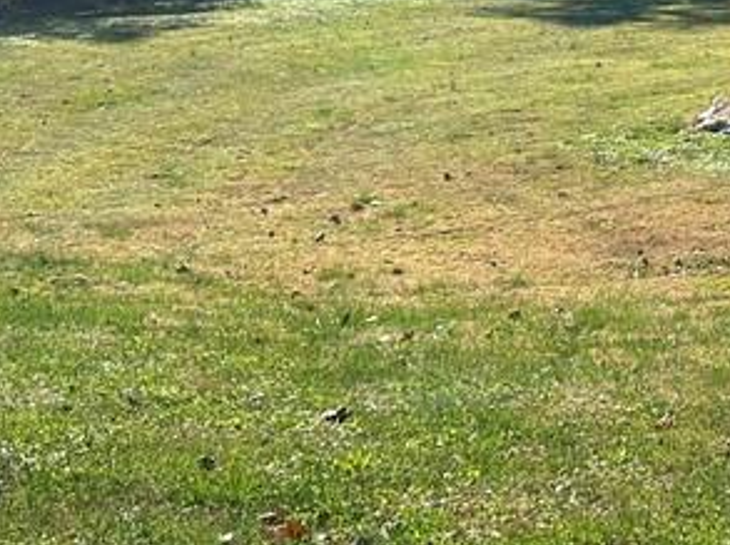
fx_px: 1917
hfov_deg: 19.8
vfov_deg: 16.0
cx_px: 952
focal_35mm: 91
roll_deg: +0.2
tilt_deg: -8.1
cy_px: 70
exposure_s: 1/2353
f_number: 1.5
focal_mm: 5.7
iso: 50
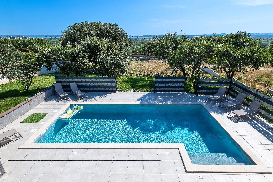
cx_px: 136
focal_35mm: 19
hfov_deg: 86.9
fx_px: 144
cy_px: 91
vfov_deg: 64.5
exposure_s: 1/320
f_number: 9
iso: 100
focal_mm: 19
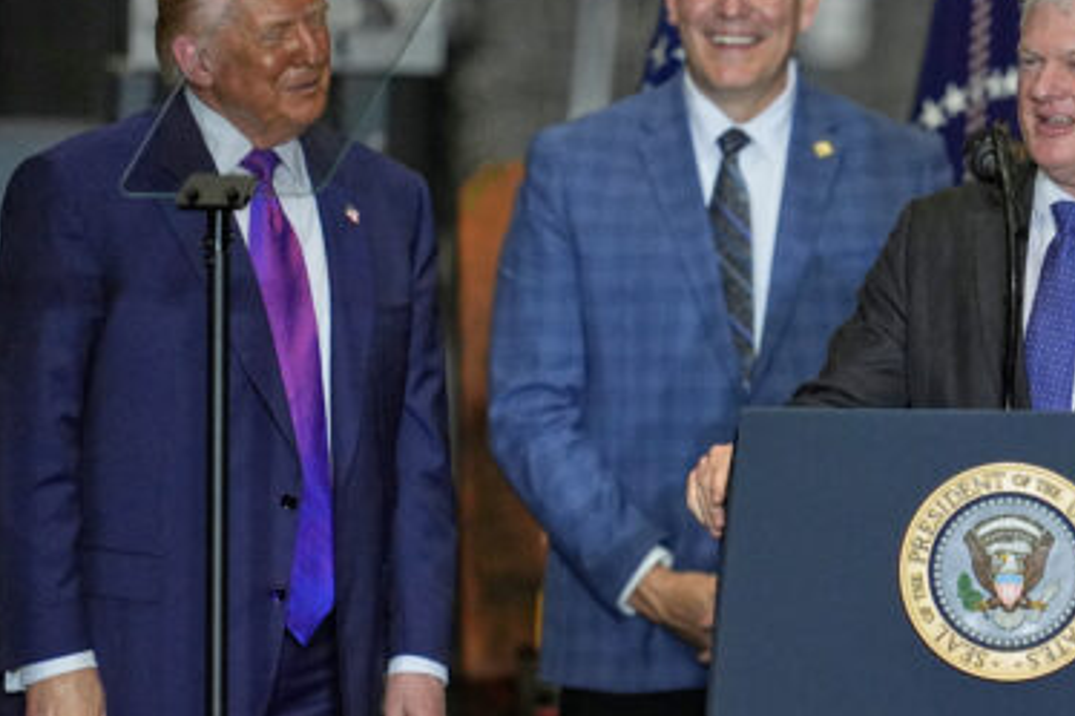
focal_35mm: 745
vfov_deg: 1.8
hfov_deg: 2.8
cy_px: 417
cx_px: 946
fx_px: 22236
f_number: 2.8
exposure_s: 1/1600
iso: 2500
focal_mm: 400
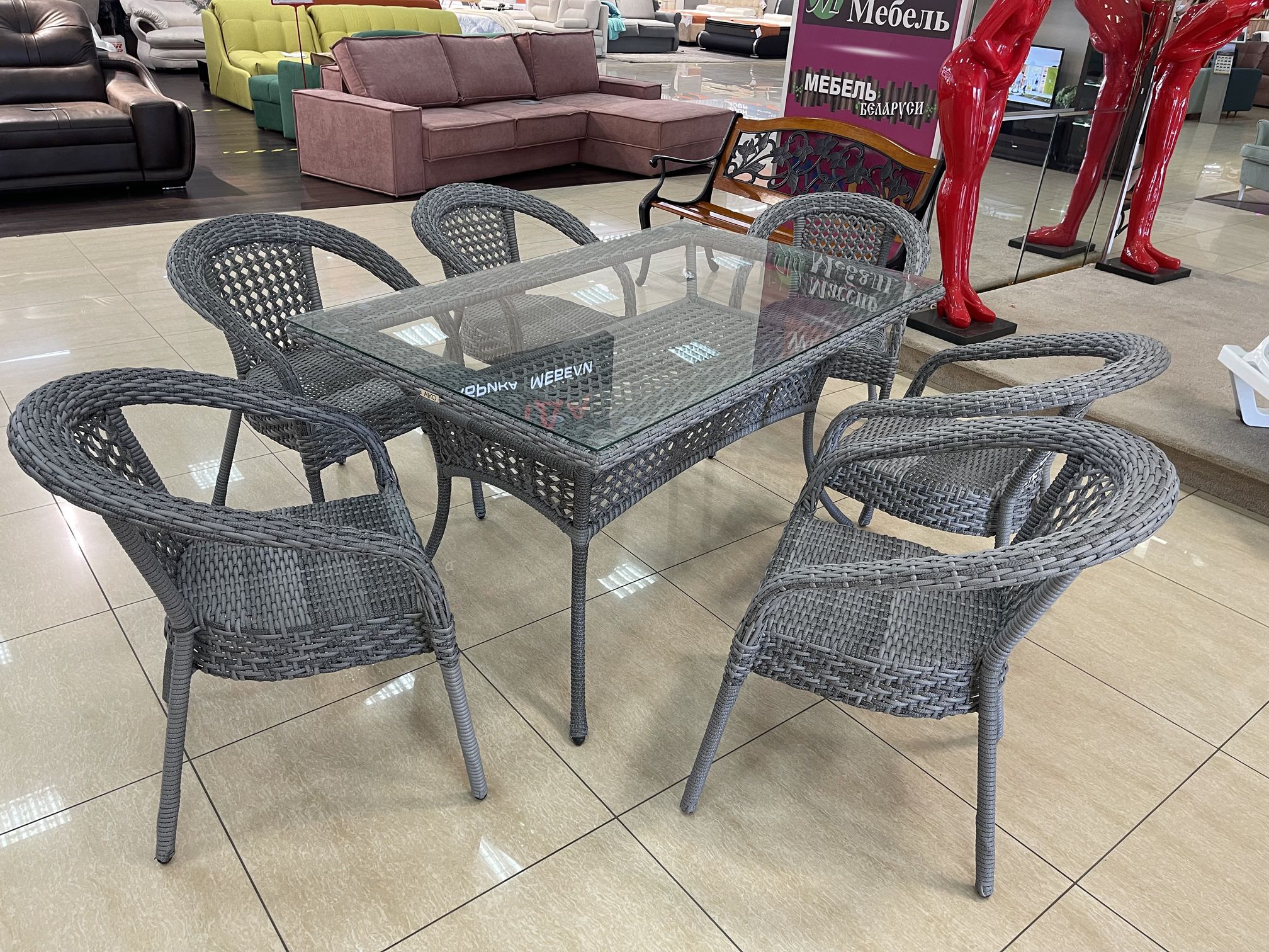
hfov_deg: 67.3
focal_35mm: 26
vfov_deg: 53.1
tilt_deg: -28.7
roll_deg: -3.7
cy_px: 476
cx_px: 634
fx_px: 953
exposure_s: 1/50
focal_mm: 5.1
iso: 125
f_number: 1.6
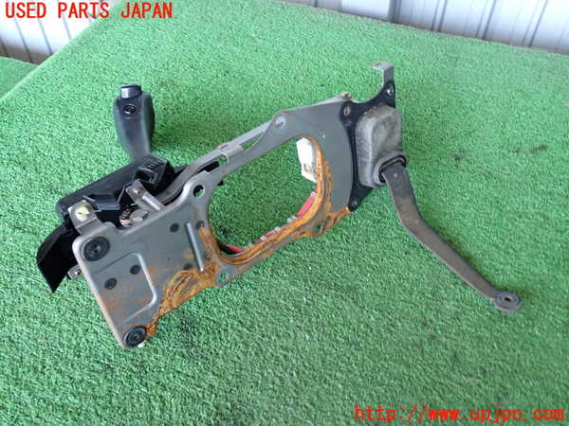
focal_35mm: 32
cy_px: 213
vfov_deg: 44.2
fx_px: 526
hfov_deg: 56.8
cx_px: 284
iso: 250
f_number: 2.4
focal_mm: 5.79
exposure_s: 1/30
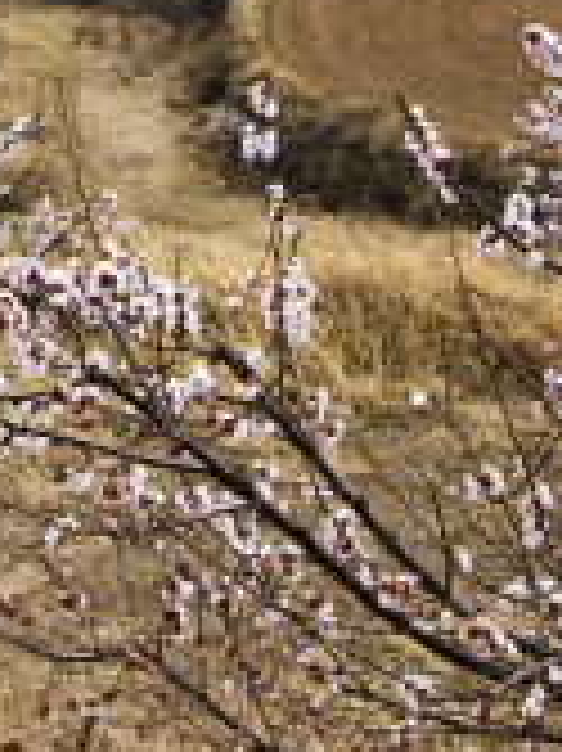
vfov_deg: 11.7
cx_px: 153
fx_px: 3598
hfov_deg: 8.9
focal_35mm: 166
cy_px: -65
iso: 100
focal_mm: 24
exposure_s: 1/400
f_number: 9
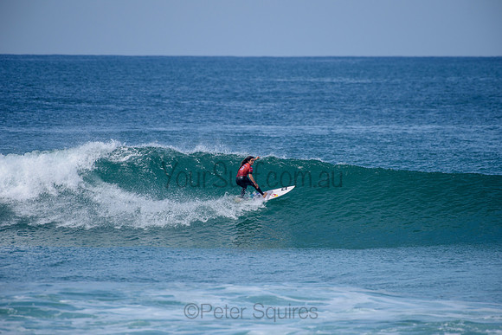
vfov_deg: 2.8
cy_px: 168
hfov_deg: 4.1
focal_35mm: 500
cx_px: 251
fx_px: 6974
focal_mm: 500
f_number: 6.3
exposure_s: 1/2500
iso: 250
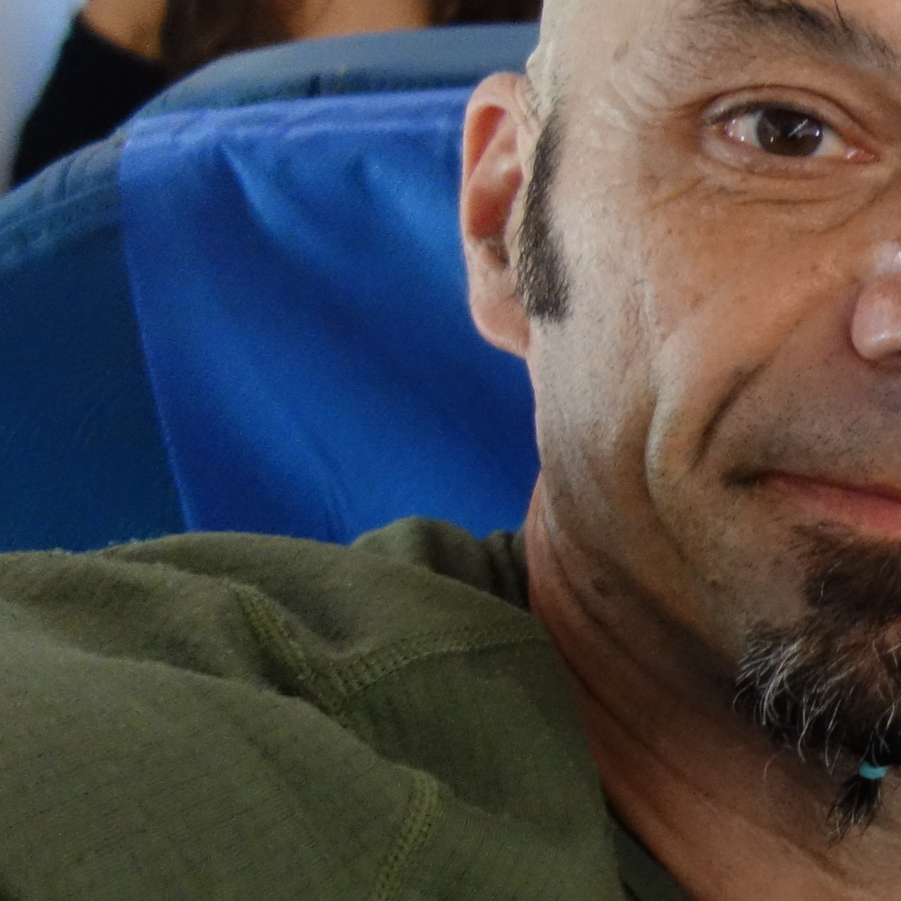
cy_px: 449
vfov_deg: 18.7
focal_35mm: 93
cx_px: 1686
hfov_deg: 15.6
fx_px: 2739
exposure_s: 1/100
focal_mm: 10.4
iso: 800
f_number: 1.8
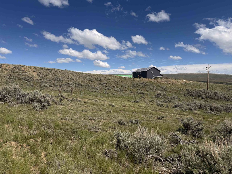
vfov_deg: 56.8
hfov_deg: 71.6
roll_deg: -0.5
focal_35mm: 24
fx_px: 161
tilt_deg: -1.8
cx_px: 116
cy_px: 87
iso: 80
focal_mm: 6.76
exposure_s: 1/8130
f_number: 1.78
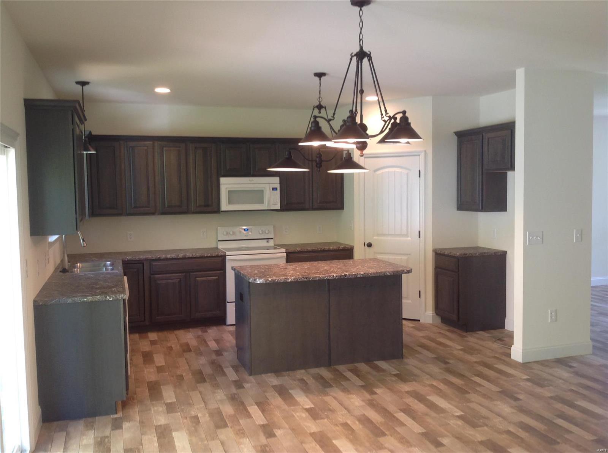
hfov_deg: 52.7
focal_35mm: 35
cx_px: 304
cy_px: 226
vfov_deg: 40.6
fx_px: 614
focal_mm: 4.28
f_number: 2.4
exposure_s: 1/15
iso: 64
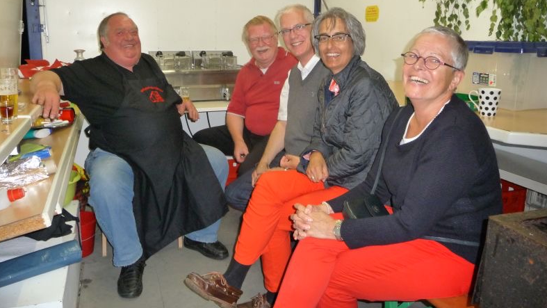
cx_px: 274
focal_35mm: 31
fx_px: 450
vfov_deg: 37.7
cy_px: 127
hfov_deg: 62.6
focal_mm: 4.7
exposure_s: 1/30
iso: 500
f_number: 3.3
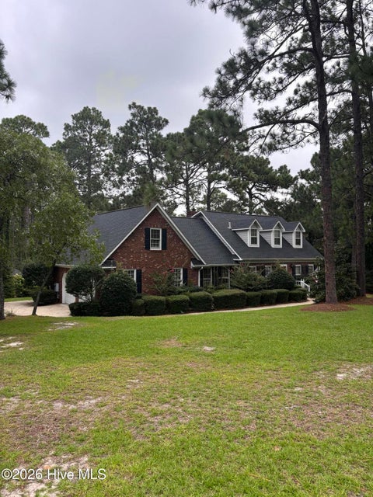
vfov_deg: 67.3
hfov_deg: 53.1
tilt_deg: +1.1
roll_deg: -0.5
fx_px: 374
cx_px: 186
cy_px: 248
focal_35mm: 26
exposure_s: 1/296
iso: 50
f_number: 1.6
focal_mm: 5.96
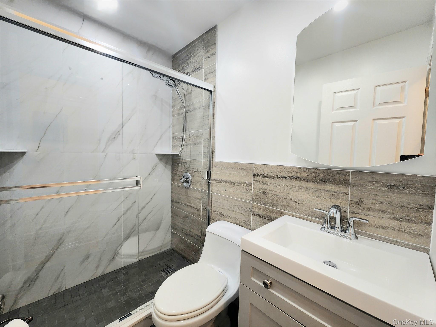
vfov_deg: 89.9
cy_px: 164
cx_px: 218
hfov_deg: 106.2
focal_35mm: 13
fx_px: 164
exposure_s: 1/60.2
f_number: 2.2
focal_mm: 2.2
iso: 160
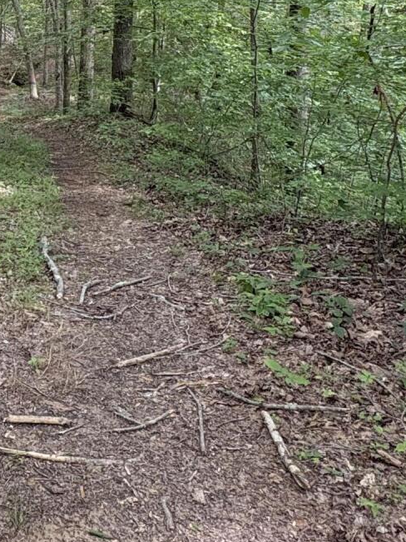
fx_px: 673
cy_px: 38
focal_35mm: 43
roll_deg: +1.2
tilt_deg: -1.5
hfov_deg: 30.2
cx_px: -37
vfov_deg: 40.1
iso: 200
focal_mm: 2.22
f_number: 2.2
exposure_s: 1/99
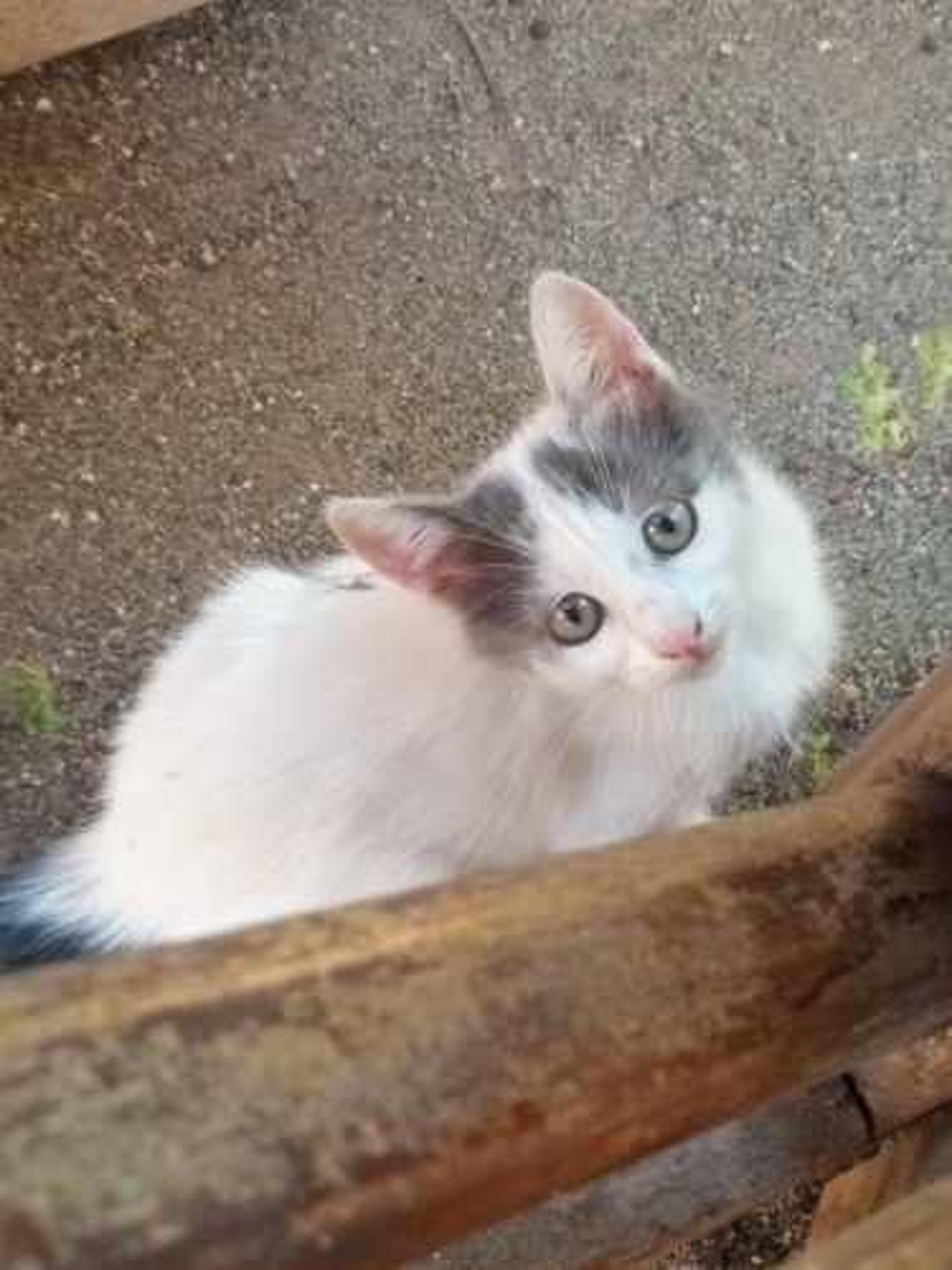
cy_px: 635
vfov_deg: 24.7
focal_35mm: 79
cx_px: 476
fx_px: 2897
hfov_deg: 18.7
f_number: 1.7
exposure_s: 1/33.3
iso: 460
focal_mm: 5.24
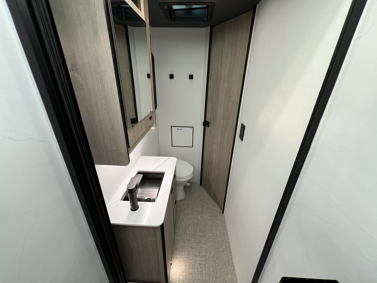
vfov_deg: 89.9
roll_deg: -4.1
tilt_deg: -25.5
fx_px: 142
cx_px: 188
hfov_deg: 106.2
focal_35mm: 13
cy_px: 142
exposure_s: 1/99
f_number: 1.8
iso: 160
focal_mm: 1.57
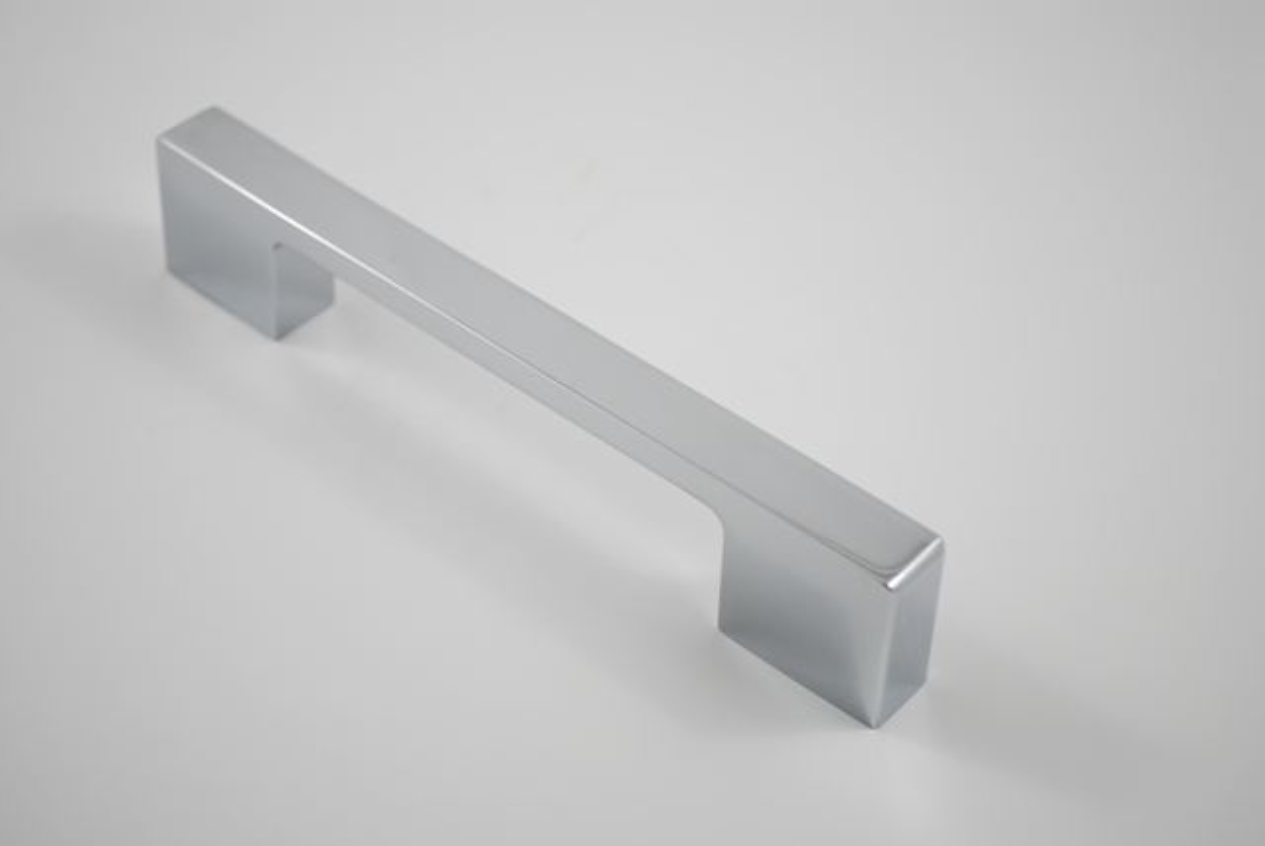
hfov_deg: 30.5
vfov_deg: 20.7
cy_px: 423
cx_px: 632
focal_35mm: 66
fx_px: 2321
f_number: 5.3
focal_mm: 44
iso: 100
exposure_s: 1/25
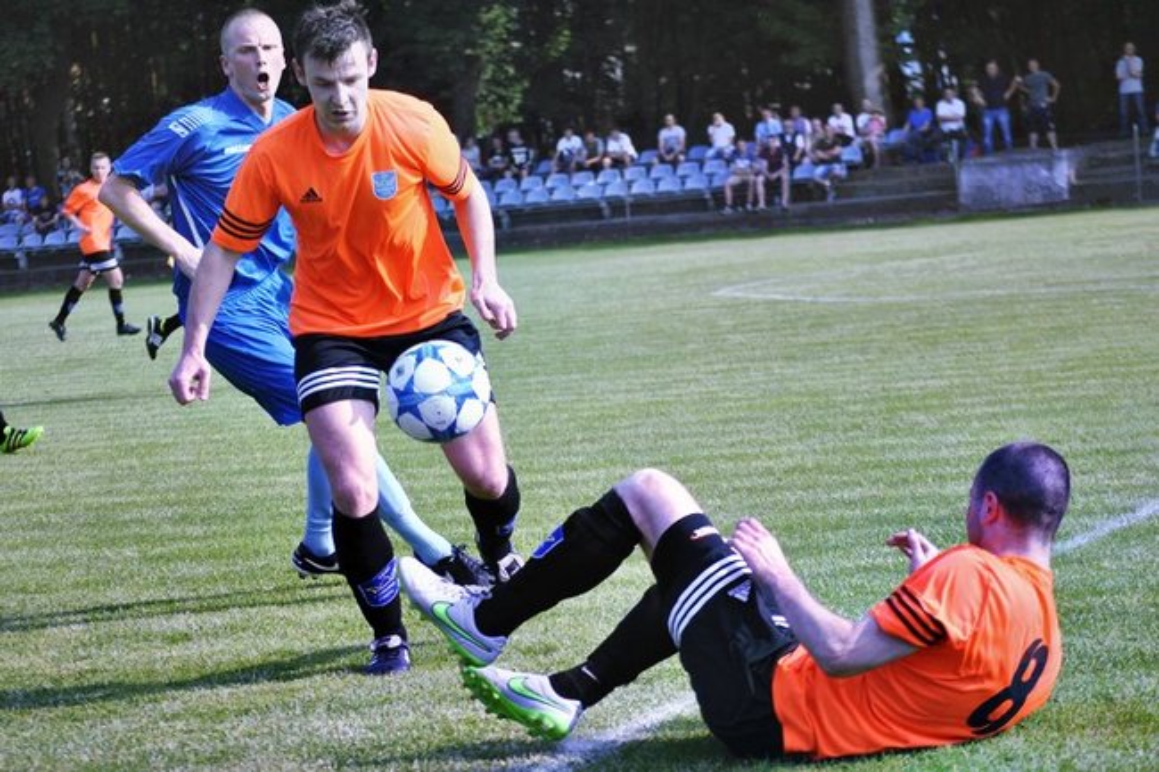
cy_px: 386
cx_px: 580
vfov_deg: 12.2
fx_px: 3621
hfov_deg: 18.2
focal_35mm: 112
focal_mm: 75
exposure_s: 1/1000
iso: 200
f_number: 4.2
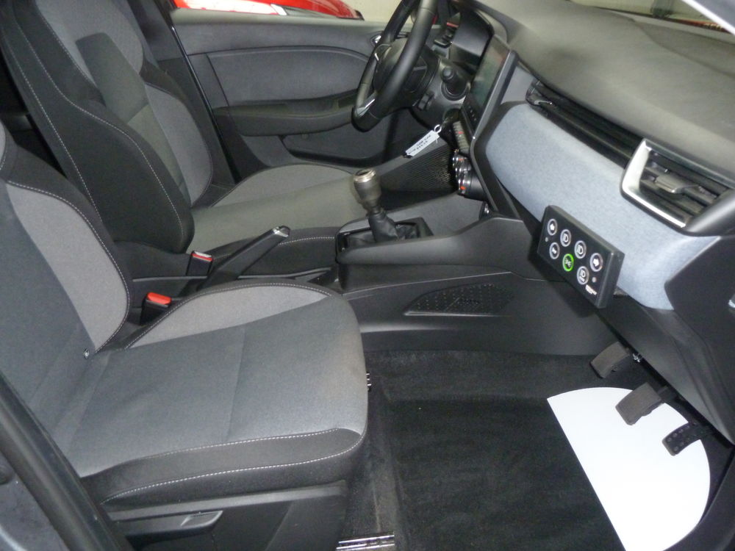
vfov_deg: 48.2
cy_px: 276
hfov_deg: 61.7
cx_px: 368
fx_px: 616
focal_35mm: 29
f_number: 3.4
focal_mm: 4.7
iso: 400
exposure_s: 1/30
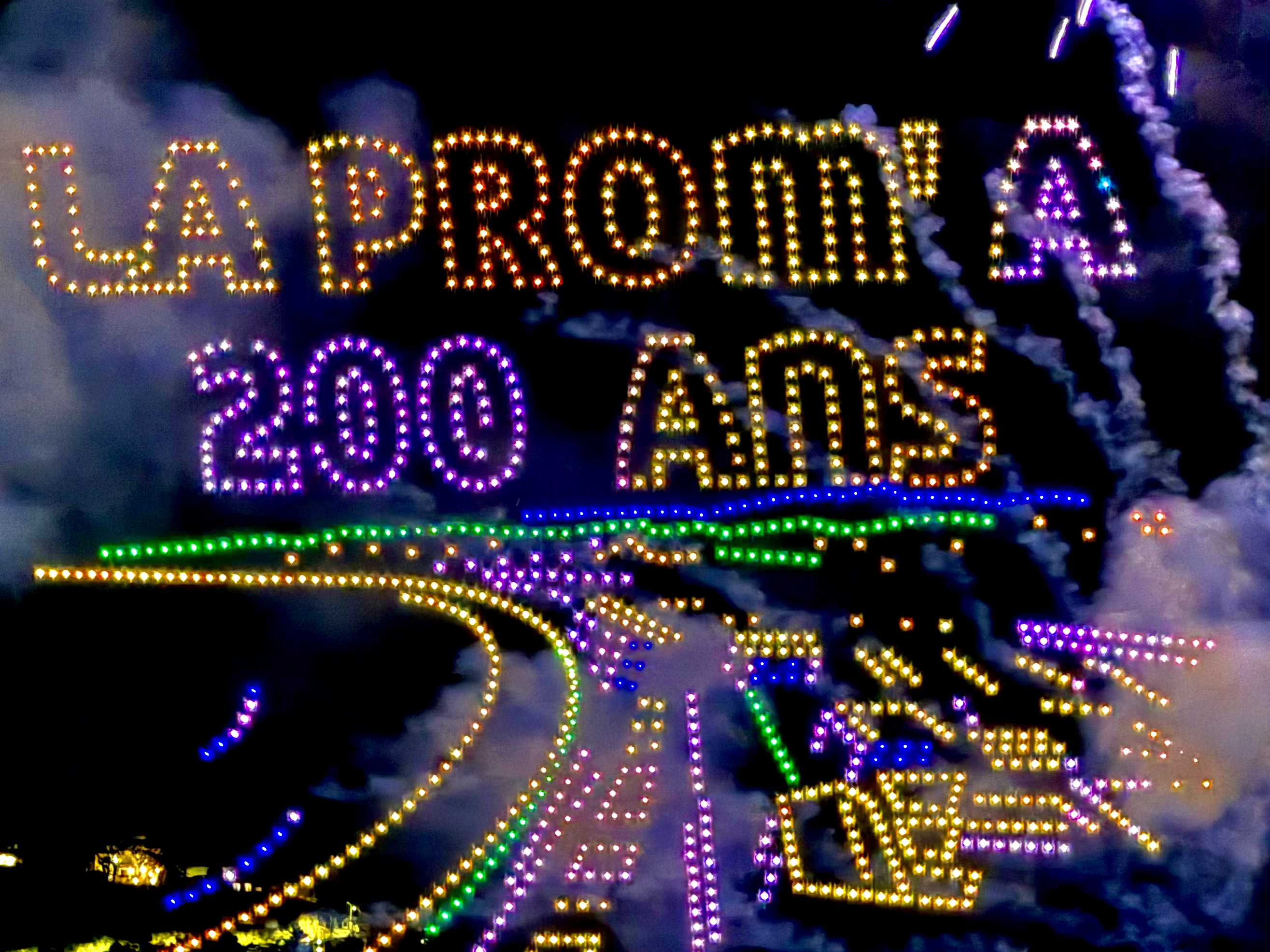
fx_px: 6750
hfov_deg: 10.7
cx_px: 664
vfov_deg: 8.1
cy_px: 543
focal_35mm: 184
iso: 1600
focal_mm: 15.66
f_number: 2.8
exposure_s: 1/8
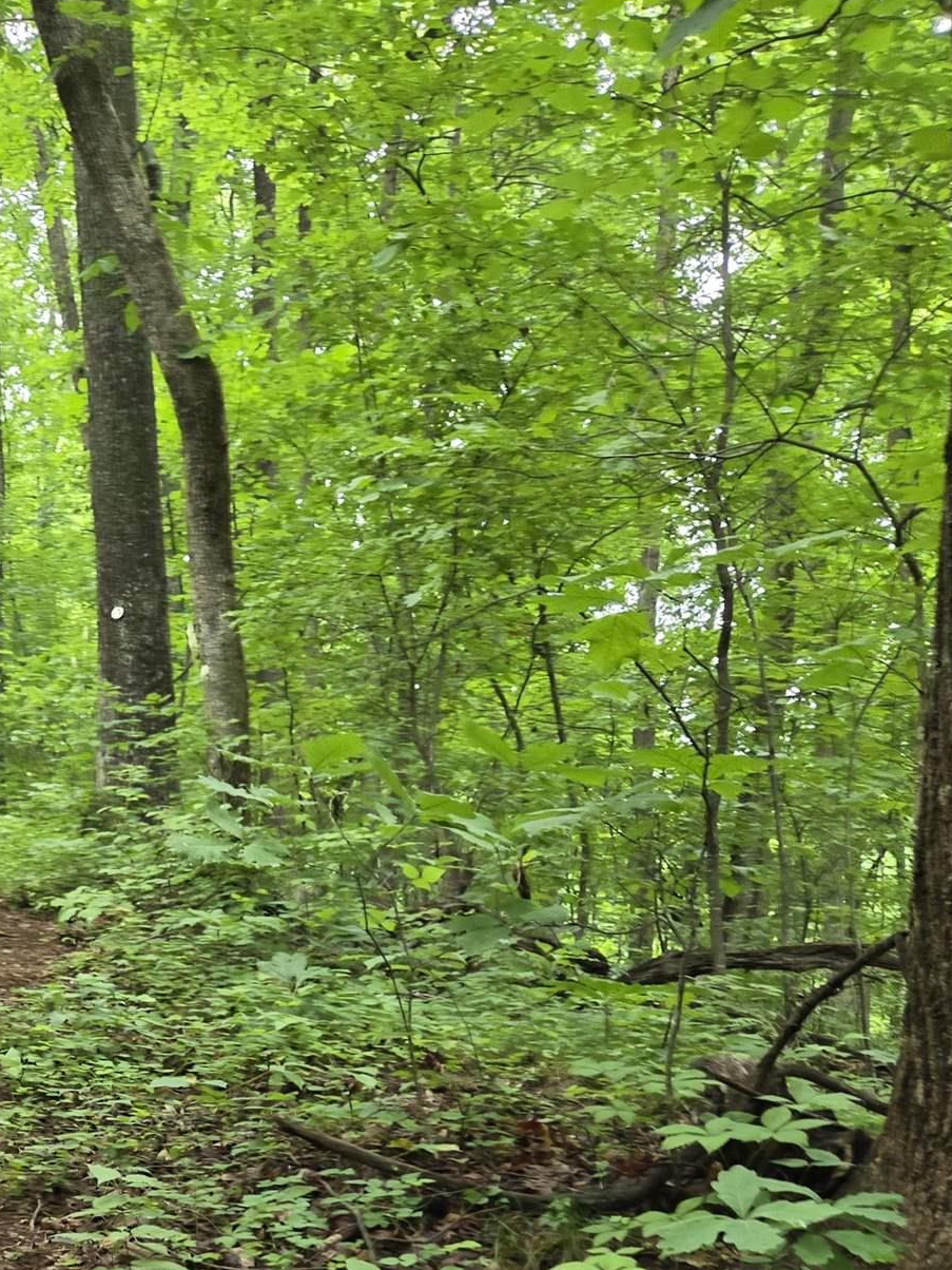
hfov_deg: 31.1
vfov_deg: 39.1
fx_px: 1613
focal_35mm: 44
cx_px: 61
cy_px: 1199
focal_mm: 5.4
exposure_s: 1/100
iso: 200
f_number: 1.8
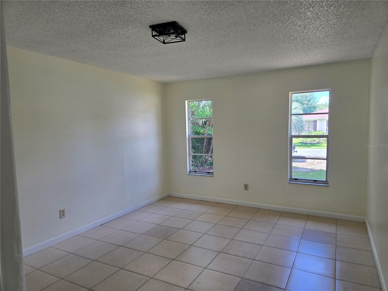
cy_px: 146
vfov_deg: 58.9
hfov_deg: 73.9
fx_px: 258
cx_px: 194
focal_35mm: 23
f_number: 1.8
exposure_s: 1/180
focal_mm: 5.4
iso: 50
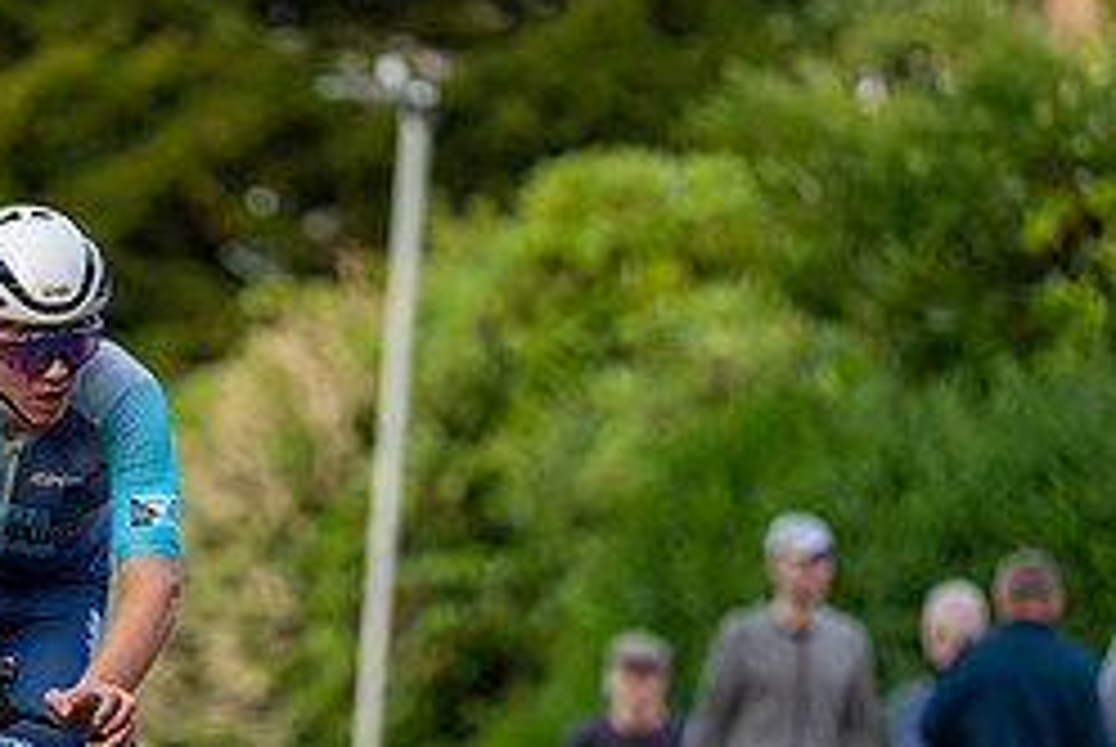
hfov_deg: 4.7
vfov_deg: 3.1
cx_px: 14
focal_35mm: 439
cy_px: 637
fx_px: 13625
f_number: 2.8
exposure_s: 1/1000
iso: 1250
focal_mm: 188
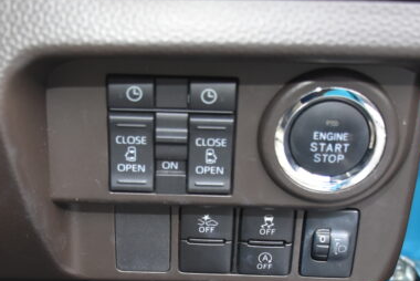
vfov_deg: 18.9
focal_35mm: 71
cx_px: 206
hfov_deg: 28.4
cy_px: 254
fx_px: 829
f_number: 5
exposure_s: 1/100
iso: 800
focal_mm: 20
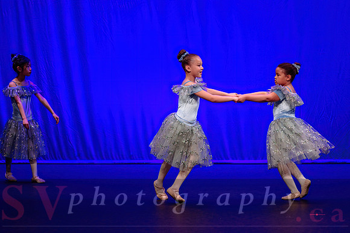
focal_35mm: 218
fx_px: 2117
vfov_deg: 6.3
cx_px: 222
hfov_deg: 9.4
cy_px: 98
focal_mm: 170
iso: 1600
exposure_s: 1/400
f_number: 2.8
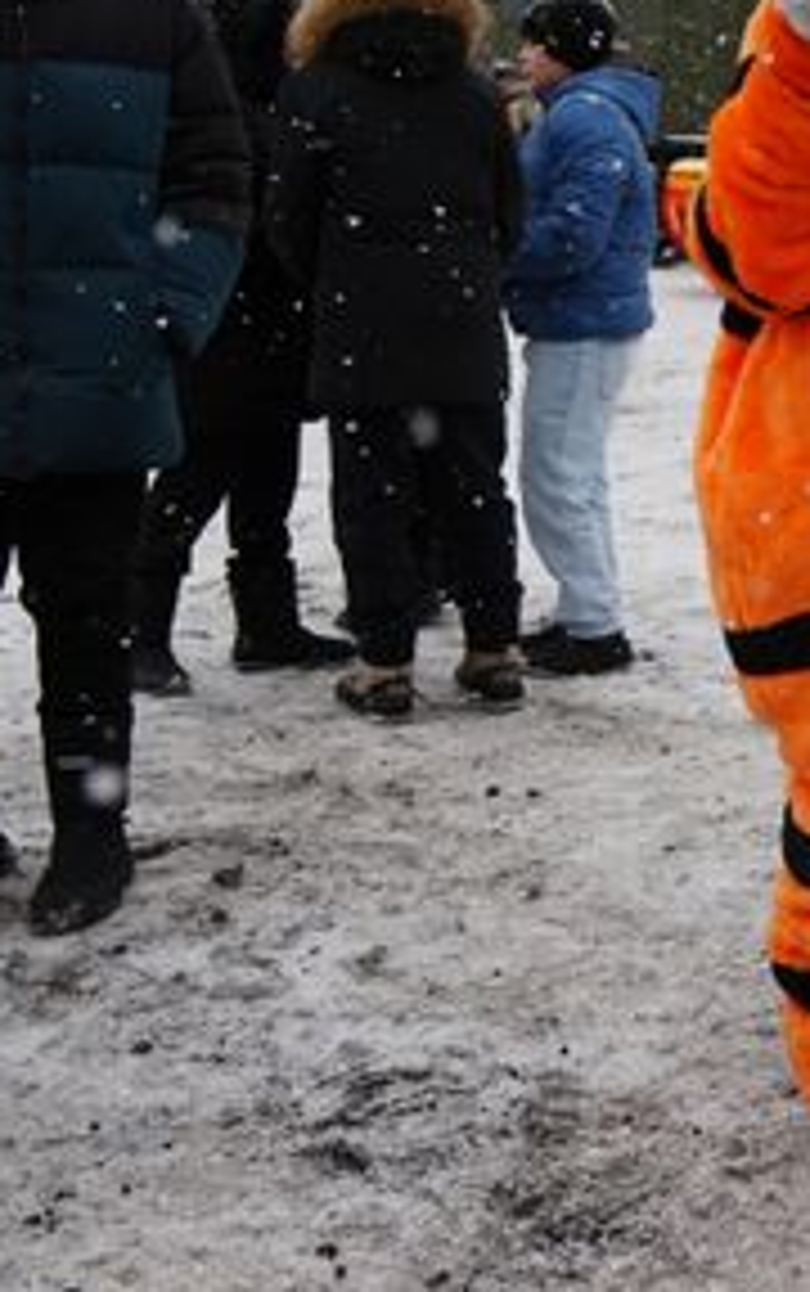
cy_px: 441
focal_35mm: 62
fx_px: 2184
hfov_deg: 18.4
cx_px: 1240
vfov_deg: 32.7
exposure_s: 1/1000
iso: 640
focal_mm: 25
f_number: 3.5
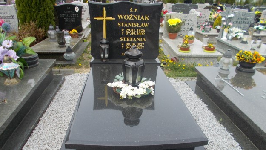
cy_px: 86
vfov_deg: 40.1
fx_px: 205
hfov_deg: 66.0
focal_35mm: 29
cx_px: 132
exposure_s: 1/100
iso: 80
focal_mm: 4.6
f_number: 8
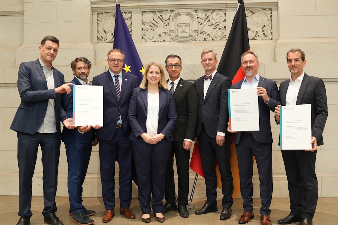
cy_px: 112
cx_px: 169
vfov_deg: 36.9
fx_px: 338
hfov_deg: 53.1
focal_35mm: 36
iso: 1250
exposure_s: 1/60
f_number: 2.8
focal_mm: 24
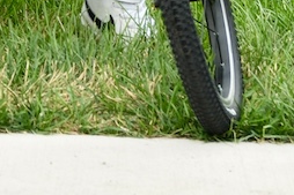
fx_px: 5060
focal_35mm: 620
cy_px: -257
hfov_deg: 3.3
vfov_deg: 2.2
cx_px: 46
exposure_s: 1/240
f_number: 4
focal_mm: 87.1
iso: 125
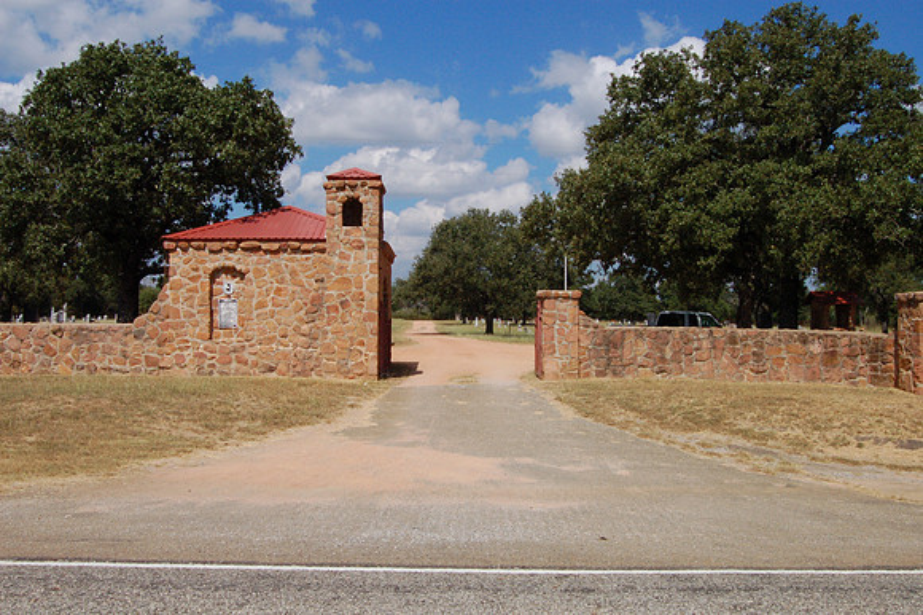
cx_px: 462
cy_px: 308
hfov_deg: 55.1
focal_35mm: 34
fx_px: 884
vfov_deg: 38.3
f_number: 22
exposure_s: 1/320
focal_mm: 23
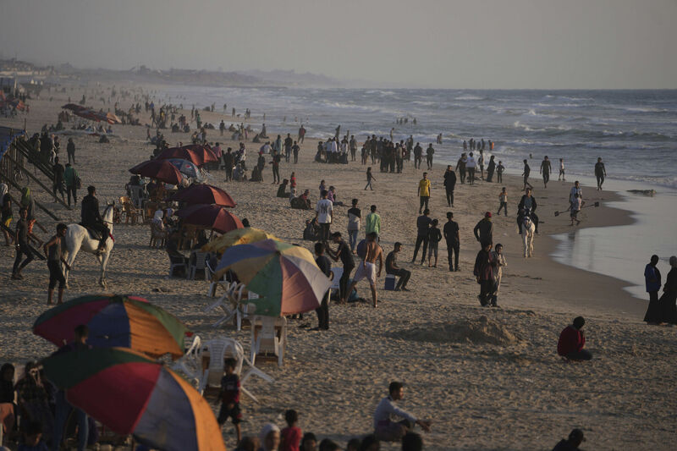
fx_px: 3553
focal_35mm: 189
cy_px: 226
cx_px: 338
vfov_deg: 7.3
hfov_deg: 10.9
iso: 160
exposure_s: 1/2500
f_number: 2.8
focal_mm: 189
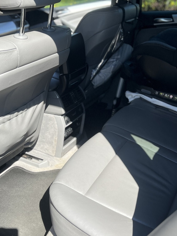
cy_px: 124
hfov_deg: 32.9
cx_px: 98
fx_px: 300
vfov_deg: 42.9
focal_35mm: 44
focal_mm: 5.7
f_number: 1.5
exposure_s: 1/1488
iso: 50
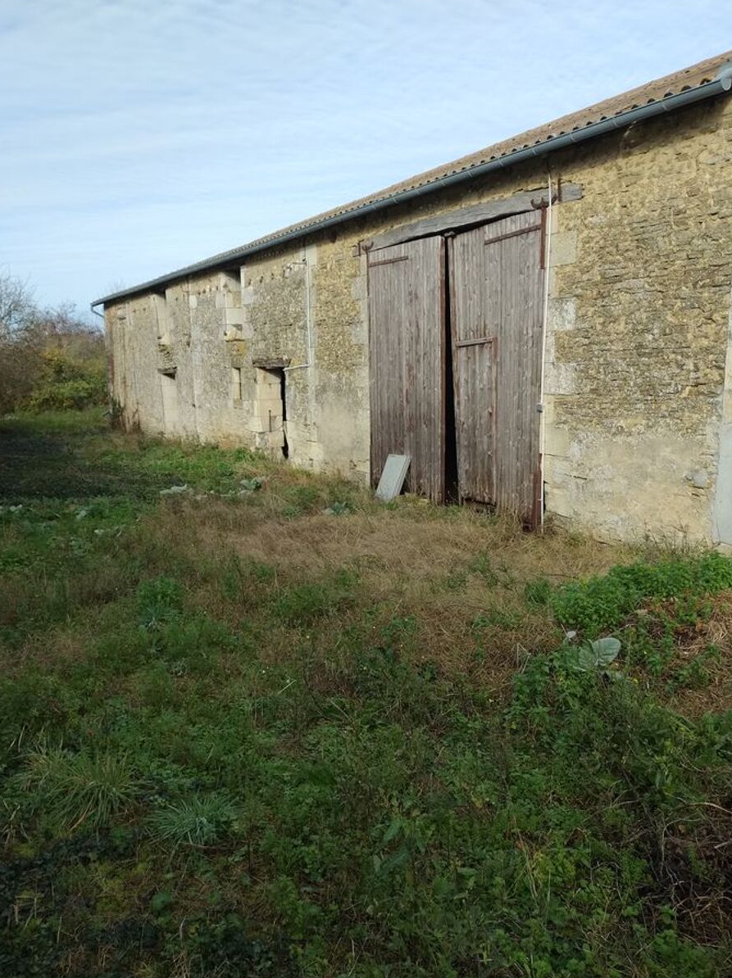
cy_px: 497
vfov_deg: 63.5
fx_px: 791
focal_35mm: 28
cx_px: 352
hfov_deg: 49.7
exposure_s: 1/387
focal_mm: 4.71
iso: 100
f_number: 1.7
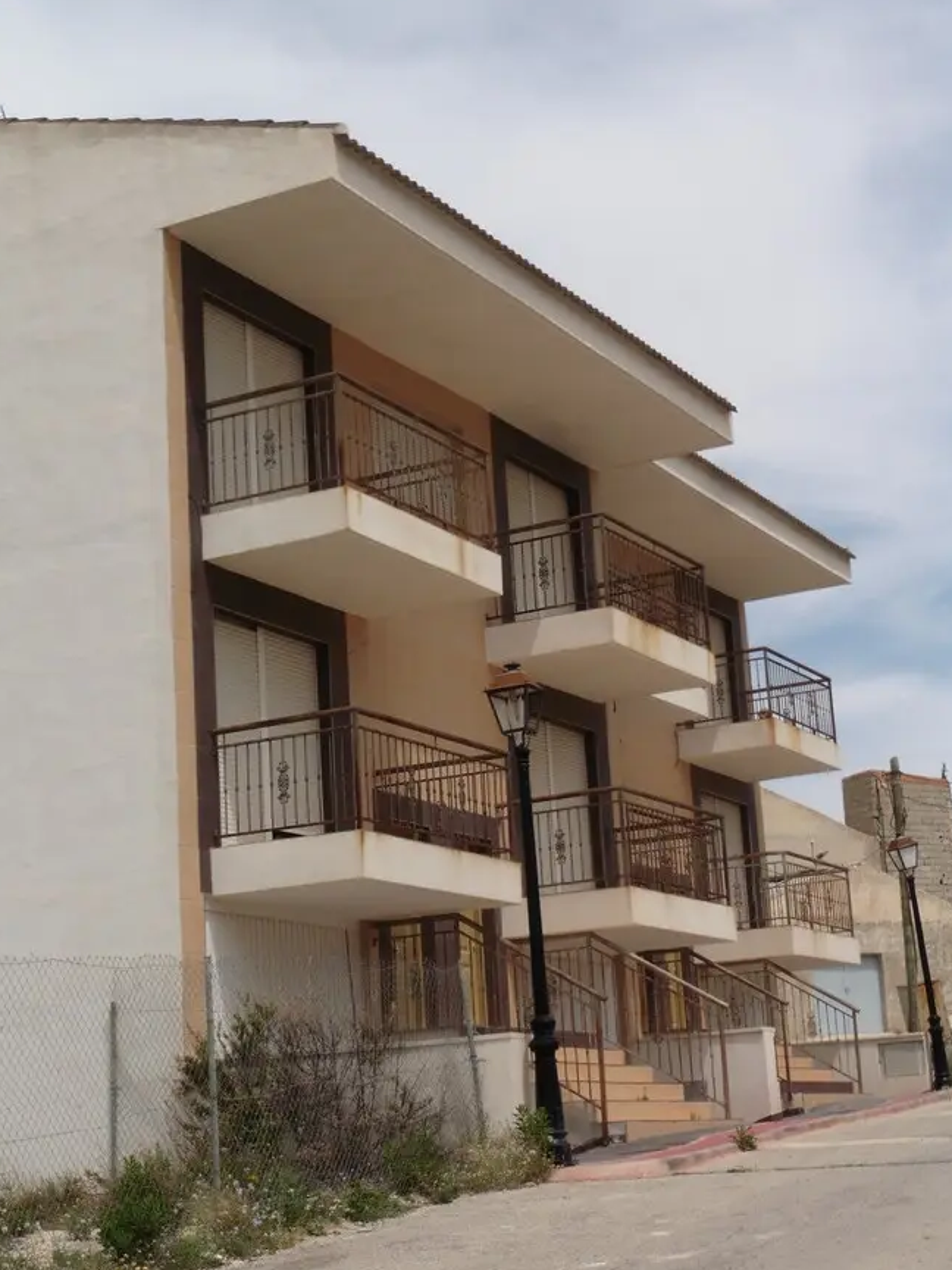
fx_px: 2347
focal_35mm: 64
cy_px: 678
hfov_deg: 22.9
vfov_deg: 30.3
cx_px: 395
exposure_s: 1/1250
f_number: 4.6
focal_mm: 9.7
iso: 100
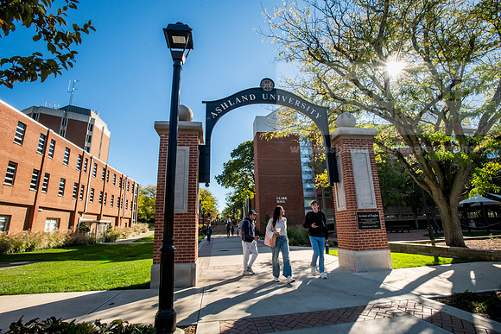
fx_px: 237
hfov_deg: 93.3
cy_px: 167
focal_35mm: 17
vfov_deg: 70.5
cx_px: 250
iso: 1000
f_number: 22
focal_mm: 17
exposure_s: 1/160
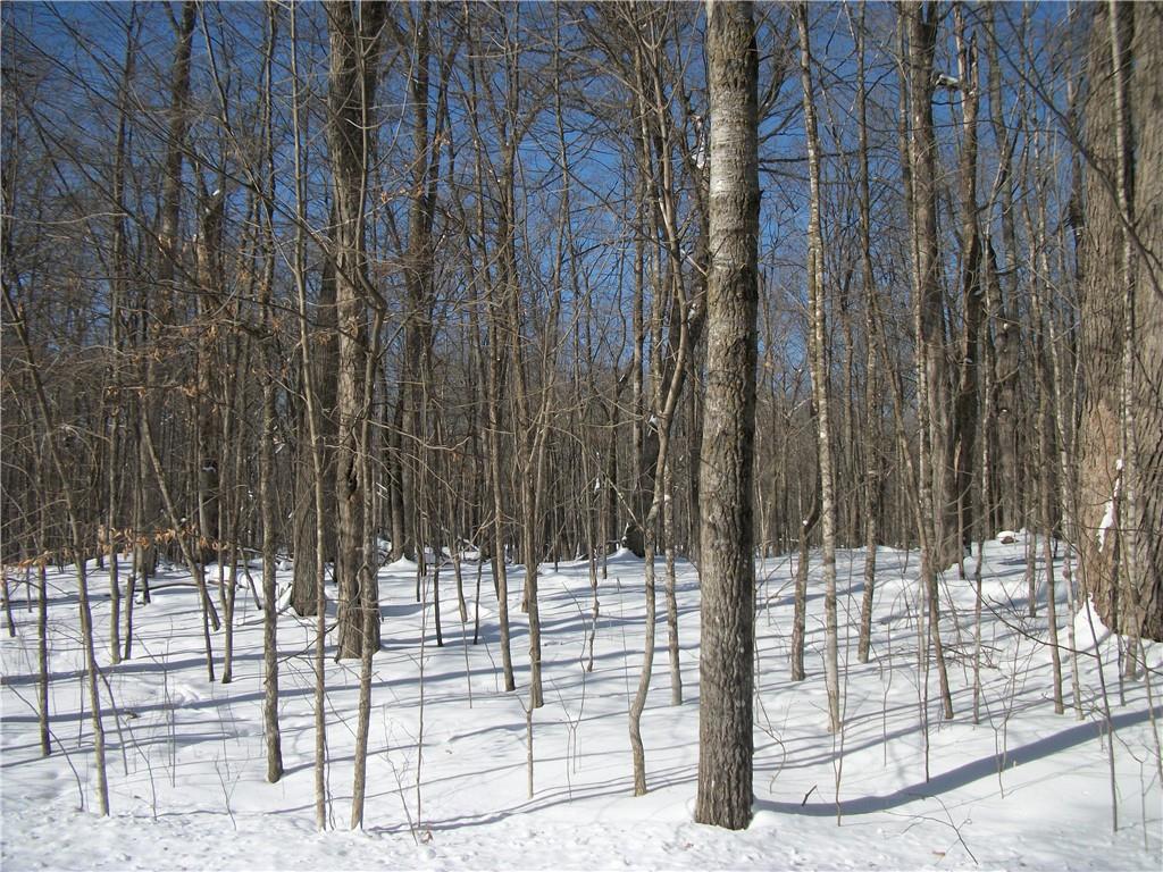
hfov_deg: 56.8
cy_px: 436
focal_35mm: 32
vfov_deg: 44.2
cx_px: 582
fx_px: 1075
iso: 80
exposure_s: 1/320
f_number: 8.8
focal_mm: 5.7
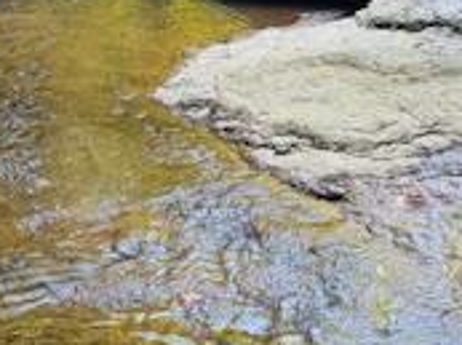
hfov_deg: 22.1
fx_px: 1185
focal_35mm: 89
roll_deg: +2.0
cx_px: 227
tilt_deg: -12.6
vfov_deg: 16.1
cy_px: -35
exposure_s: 1/121
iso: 125
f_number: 1.78
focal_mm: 6.76
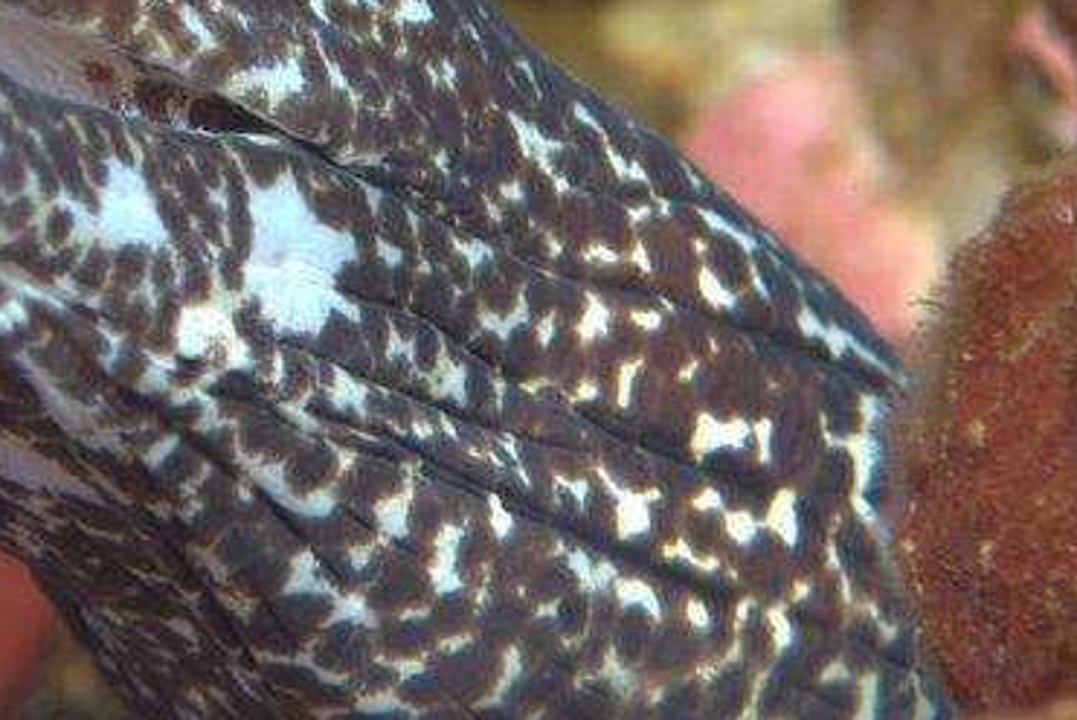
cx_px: 253
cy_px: 250
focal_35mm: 194
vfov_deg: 7.1
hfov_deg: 10.6
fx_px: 5808
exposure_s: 1/125
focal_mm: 60
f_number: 8
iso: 200
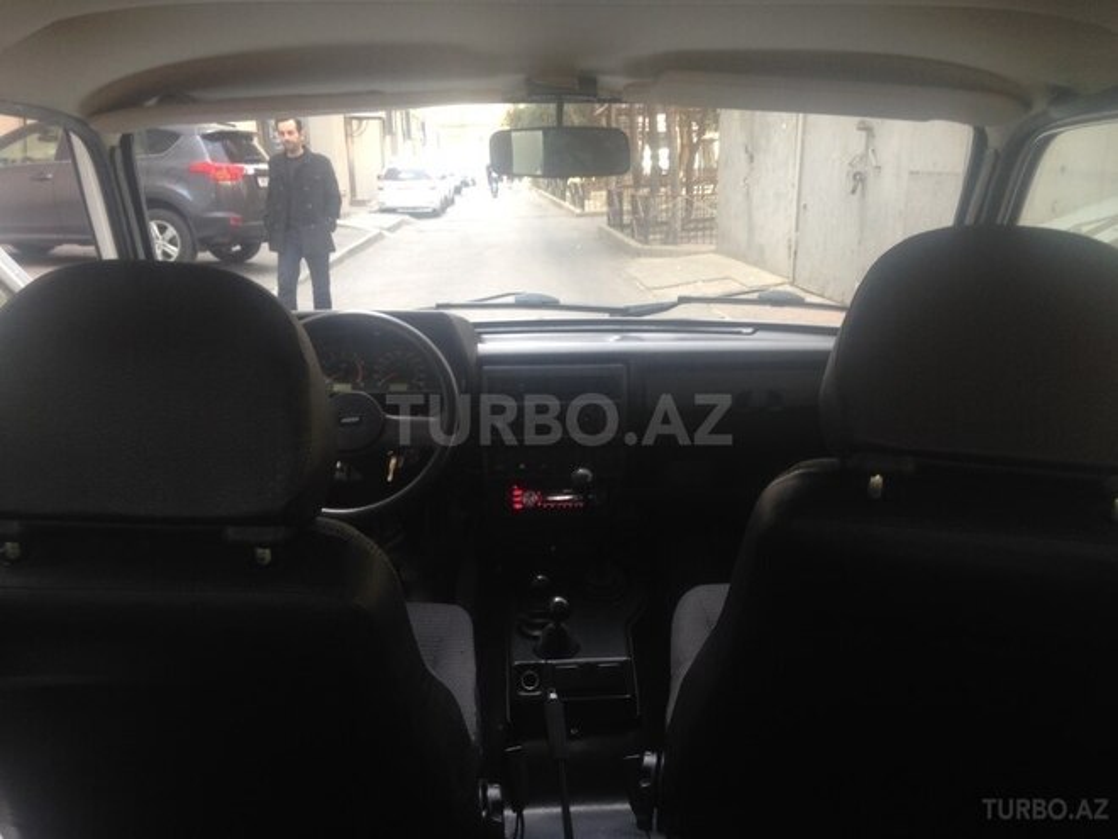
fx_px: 1066
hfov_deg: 55.4
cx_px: 559
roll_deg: -0.9
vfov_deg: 42.9
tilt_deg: -12.6
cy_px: 420
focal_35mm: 33
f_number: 2.4
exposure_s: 1/40
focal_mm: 4.12
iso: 64
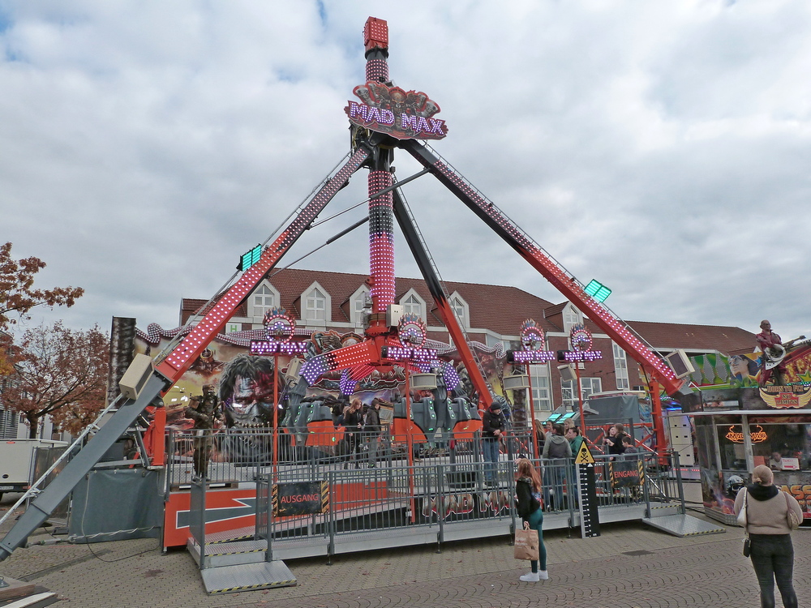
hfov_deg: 69.4
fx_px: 586
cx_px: 406
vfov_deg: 54.9
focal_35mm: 25
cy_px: 304
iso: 160
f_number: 5.6
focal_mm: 4.5
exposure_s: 1/320
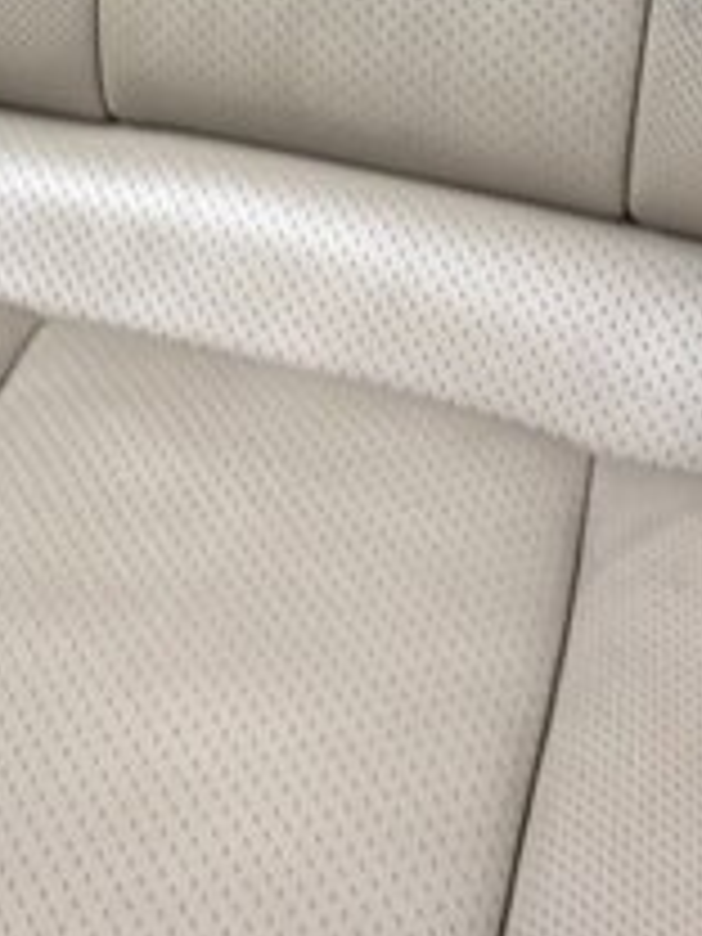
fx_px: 1866
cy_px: -171
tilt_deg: -33.7
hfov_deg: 21.2
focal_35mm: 69
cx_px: 220
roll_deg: +5.4
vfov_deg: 25.4
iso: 32
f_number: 2.2
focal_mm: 4.15
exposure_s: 1/50
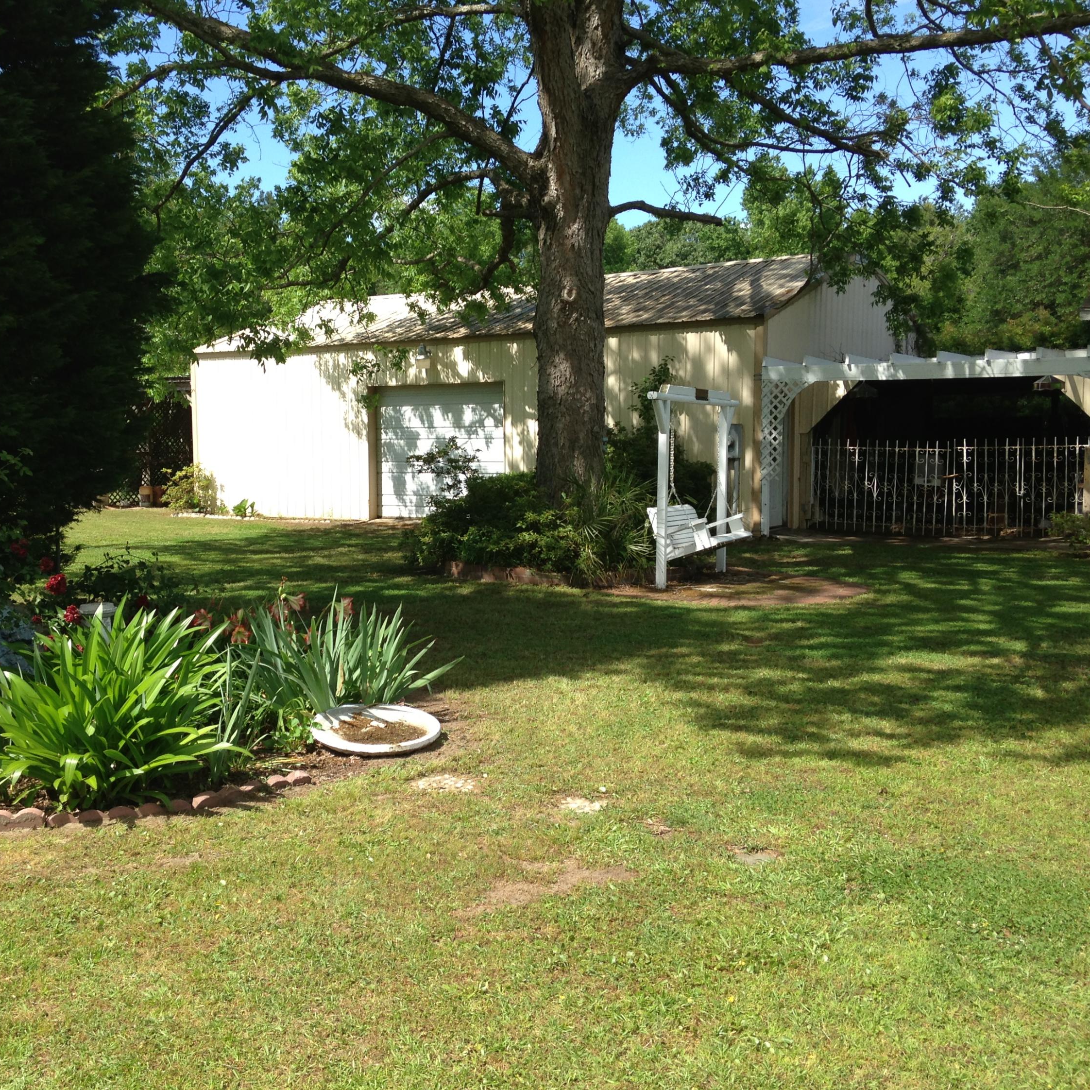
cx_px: 443
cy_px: 546
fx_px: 1389
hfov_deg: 42.7
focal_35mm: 39
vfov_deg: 42.8
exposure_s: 1/704
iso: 50
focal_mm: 4.13
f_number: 2.4
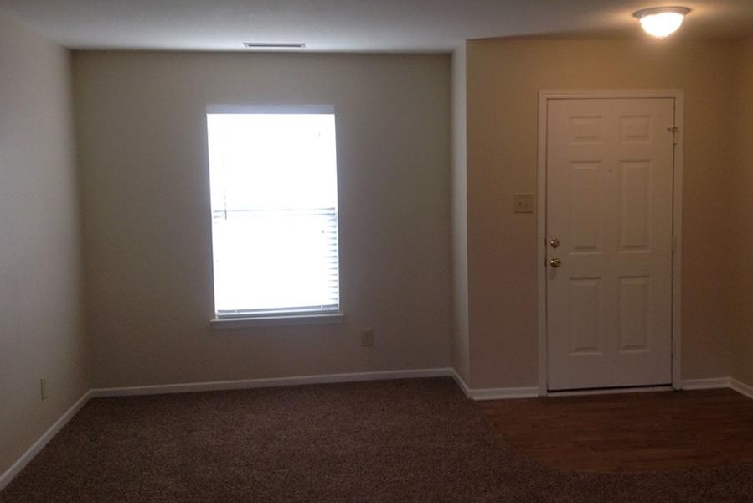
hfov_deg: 49.5
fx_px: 816
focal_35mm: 39
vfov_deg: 34.2
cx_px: 415
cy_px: 245
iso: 50
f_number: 2.4
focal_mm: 3.3
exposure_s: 1/24
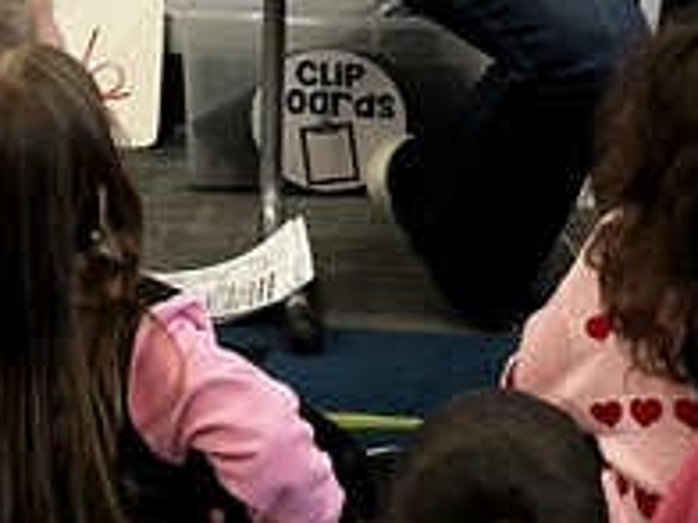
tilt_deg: -15.9
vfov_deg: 5.9
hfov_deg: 7.8
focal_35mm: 251
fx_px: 5061
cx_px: 766
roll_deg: -1.9
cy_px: 224
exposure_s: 1/60
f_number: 1.78
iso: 200
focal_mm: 6.86
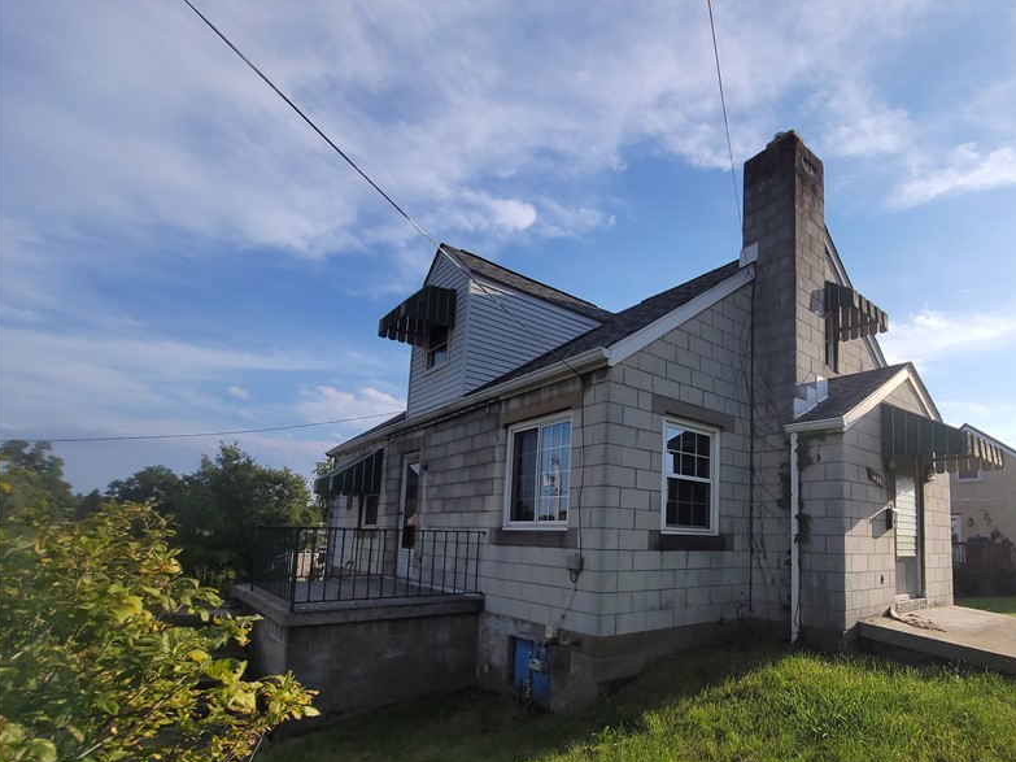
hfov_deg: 88.5
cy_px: 485
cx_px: 658
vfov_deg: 73.2
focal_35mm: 17
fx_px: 499
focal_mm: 2.2
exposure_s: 1/2378
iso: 64
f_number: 2.2
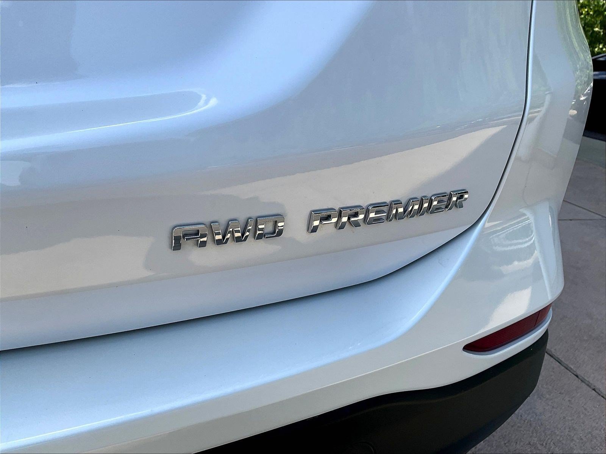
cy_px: 227
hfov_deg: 61.7
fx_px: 508
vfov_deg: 48.2
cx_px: 303
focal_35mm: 29
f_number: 1.8
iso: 16
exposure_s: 1/978
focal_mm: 3
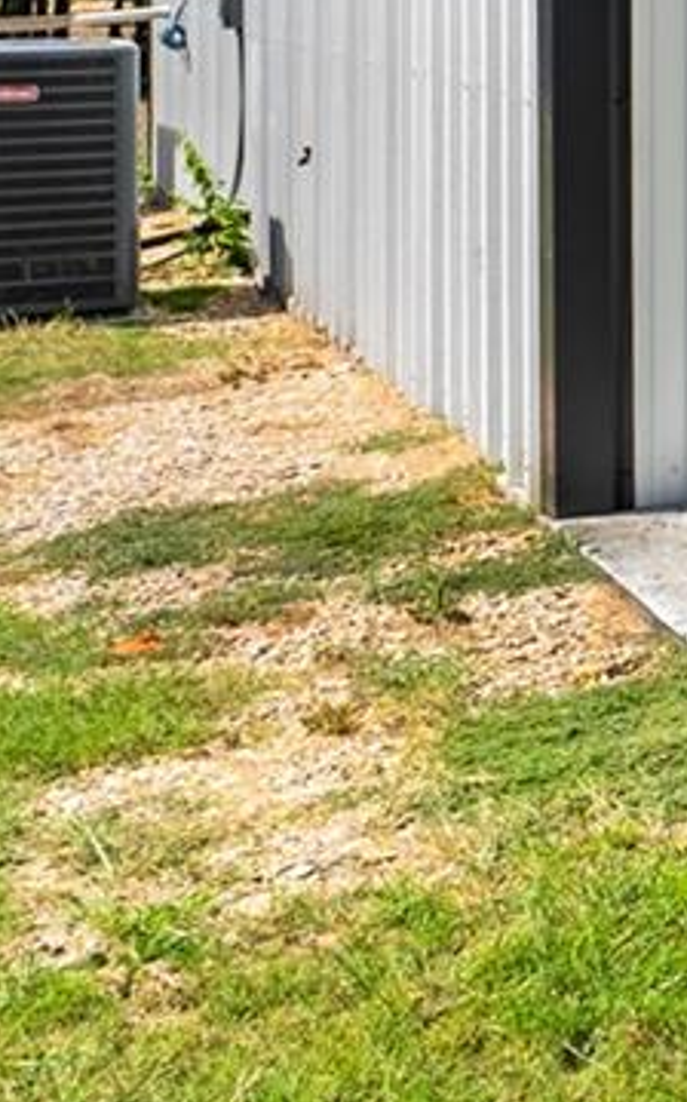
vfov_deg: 21.8
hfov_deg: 10.4
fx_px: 2789
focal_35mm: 93
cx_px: 2000
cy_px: 94
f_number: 9
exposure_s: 1/4000
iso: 200
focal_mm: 16
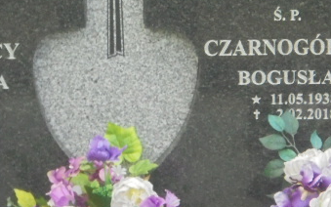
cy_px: -7
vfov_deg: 4.2
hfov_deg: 6.7
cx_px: 140
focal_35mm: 312
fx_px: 2815
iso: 400
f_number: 6.5
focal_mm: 27.6
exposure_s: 1/125
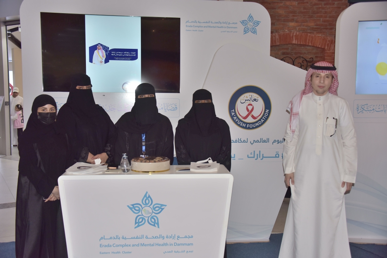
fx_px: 408
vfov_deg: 35.0
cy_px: 129
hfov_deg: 50.7
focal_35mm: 38
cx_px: 194
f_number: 4
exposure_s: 1/250
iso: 400
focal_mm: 38
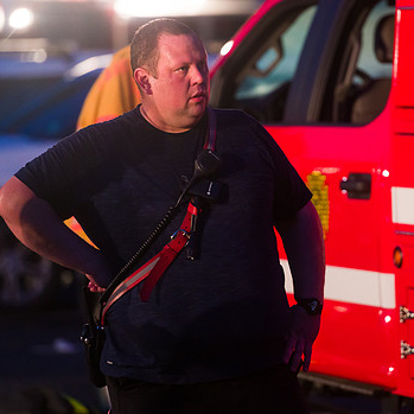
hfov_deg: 6.2
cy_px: 191
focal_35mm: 282
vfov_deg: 6.2
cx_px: 251
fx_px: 3816
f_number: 3.2
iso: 3200
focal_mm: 200
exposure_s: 1/125
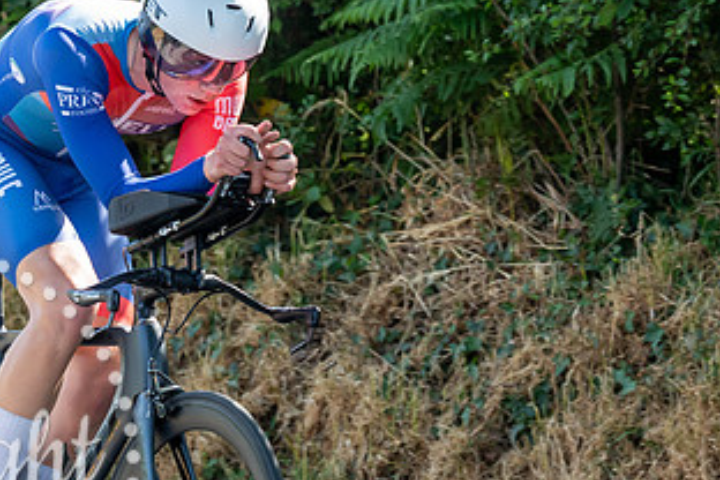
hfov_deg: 6.7
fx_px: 6100
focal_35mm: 305
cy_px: 377
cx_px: 179
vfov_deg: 4.5
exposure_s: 1/1000
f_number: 4
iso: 1000
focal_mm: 115
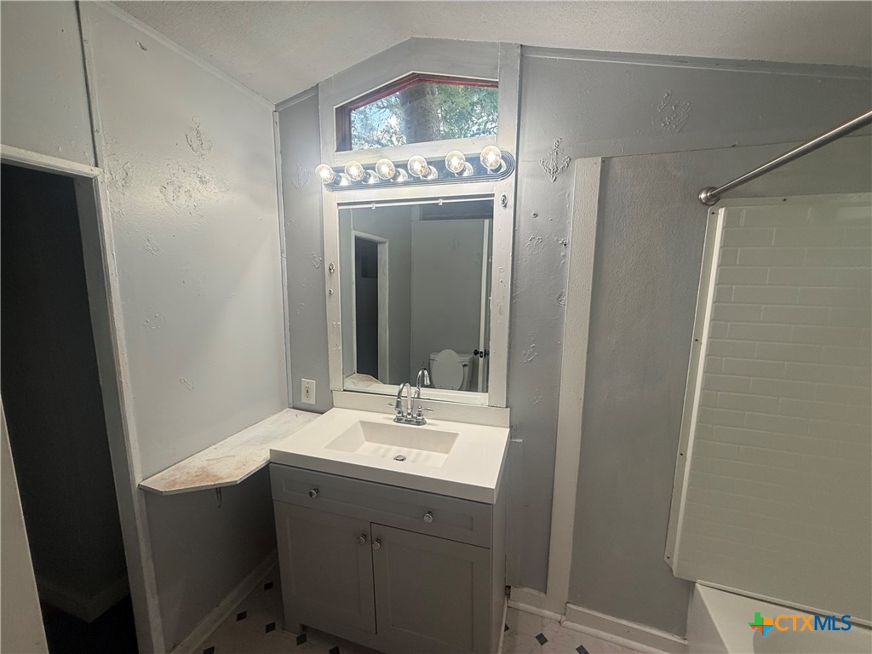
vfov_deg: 85.7
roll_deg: -1.7
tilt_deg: -7.4
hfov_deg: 102.1
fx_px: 353
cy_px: 327
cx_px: 436
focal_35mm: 14
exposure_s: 1/120
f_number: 2.2
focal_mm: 2.22
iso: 125
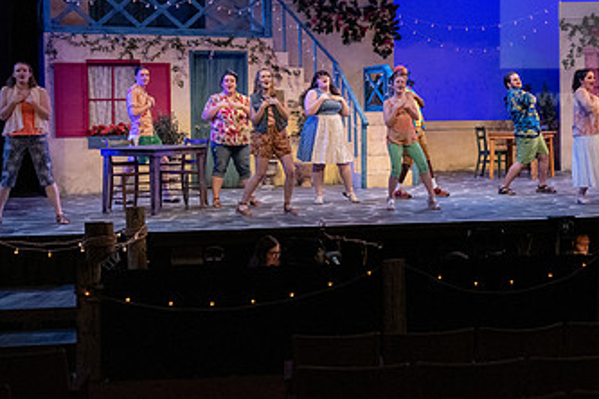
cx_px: 446
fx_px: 1015
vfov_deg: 22.2
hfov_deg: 32.3
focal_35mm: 61
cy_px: 136
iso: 4000
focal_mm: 35
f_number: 3.5
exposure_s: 1/400
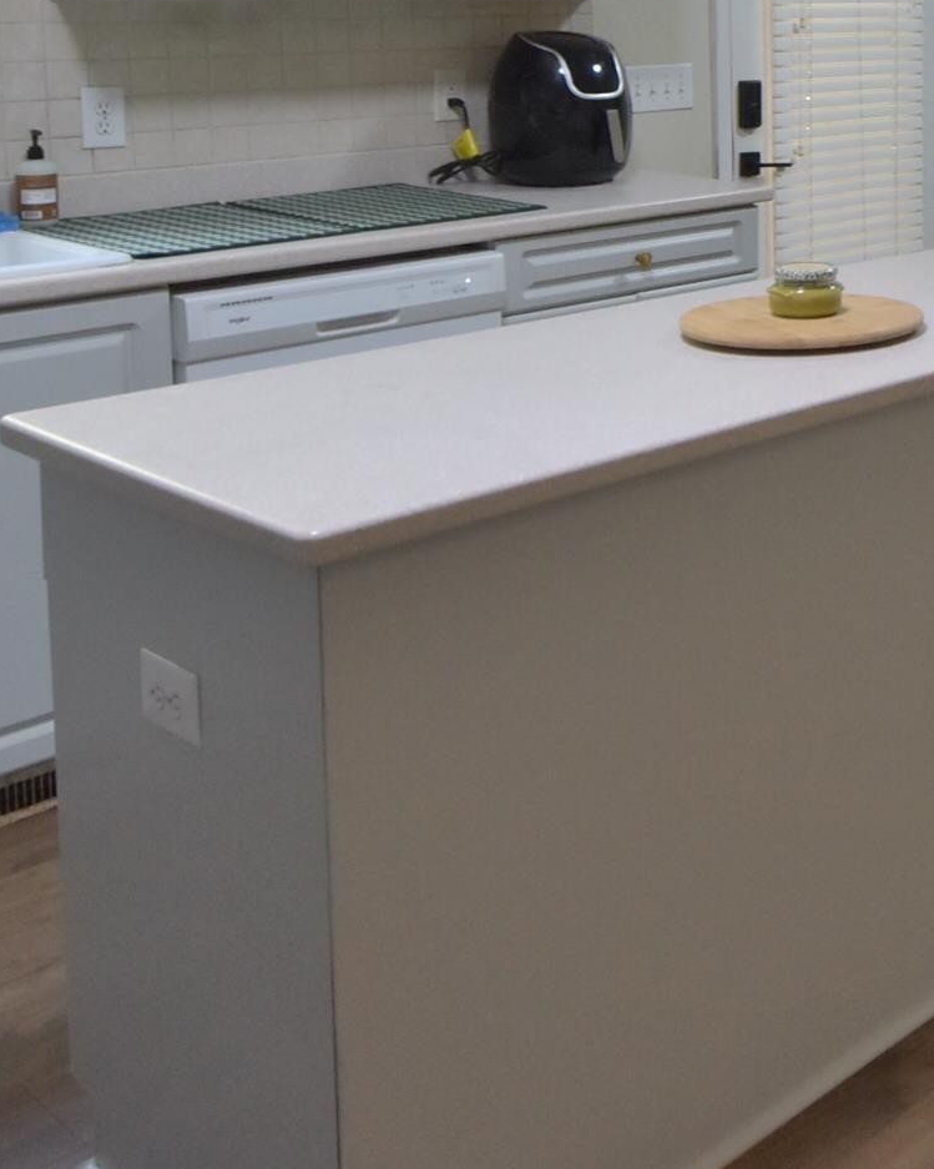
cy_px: 91
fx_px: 1556
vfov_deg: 38.1
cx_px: 1183
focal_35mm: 45
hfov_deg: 28.2
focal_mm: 10
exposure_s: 1/125
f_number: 3.5
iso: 500
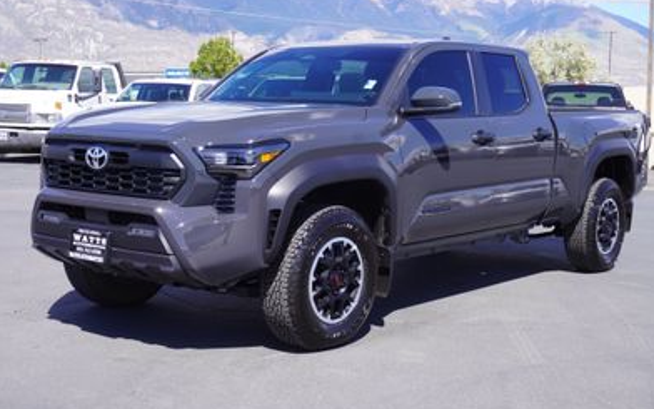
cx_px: 330
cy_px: 199
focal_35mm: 53
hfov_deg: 38.2
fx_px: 945
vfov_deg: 24.4
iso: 100
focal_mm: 34
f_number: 9
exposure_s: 1/100
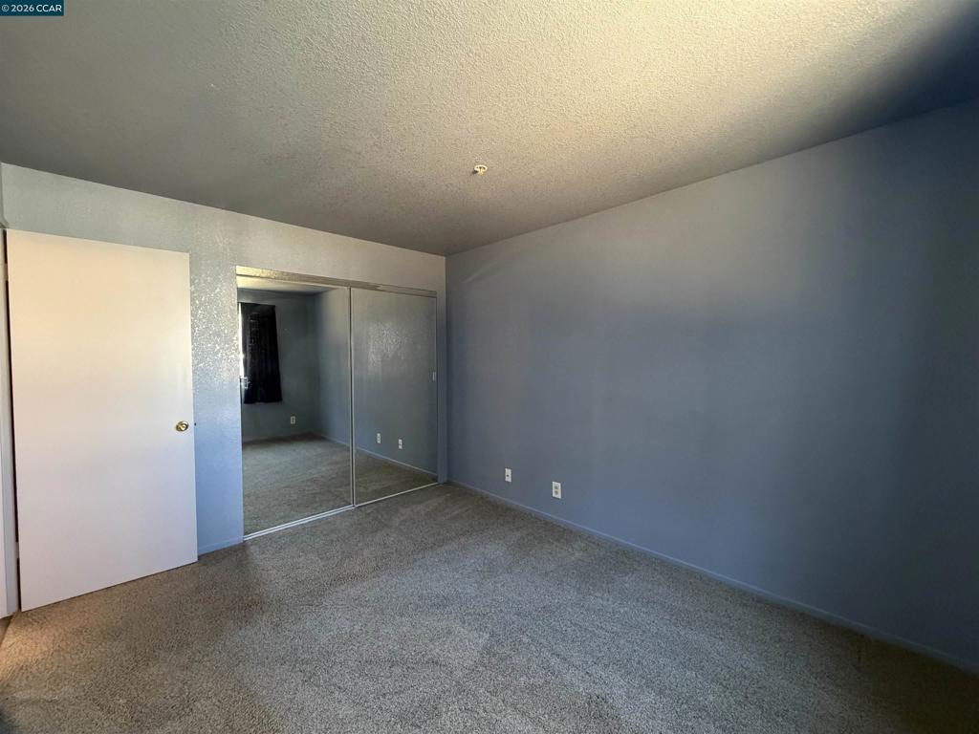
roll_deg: +0.3
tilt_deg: -1.8
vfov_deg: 85.7
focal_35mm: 14
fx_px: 396
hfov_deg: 102.1
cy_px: 367
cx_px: 490
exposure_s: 1/60
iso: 640
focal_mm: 2.22
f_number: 2.2
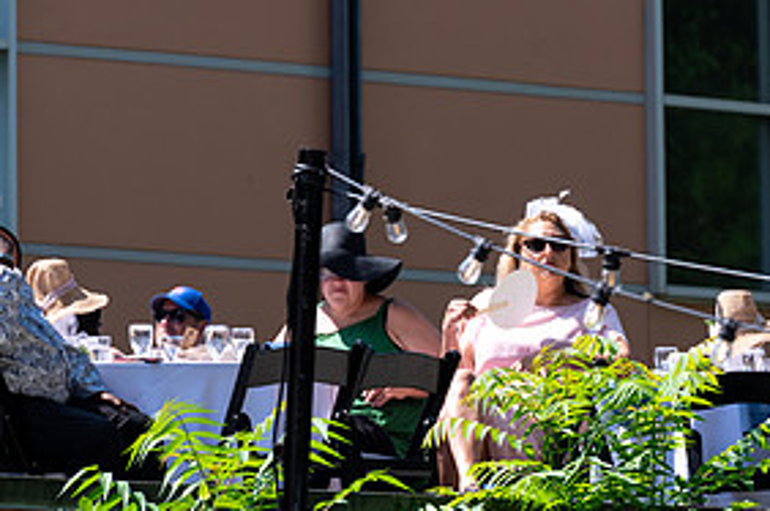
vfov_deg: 3.3
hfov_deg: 5.0
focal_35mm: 412
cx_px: 573
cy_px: 265
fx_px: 8797
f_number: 6.3
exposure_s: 1/320
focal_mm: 200
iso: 100
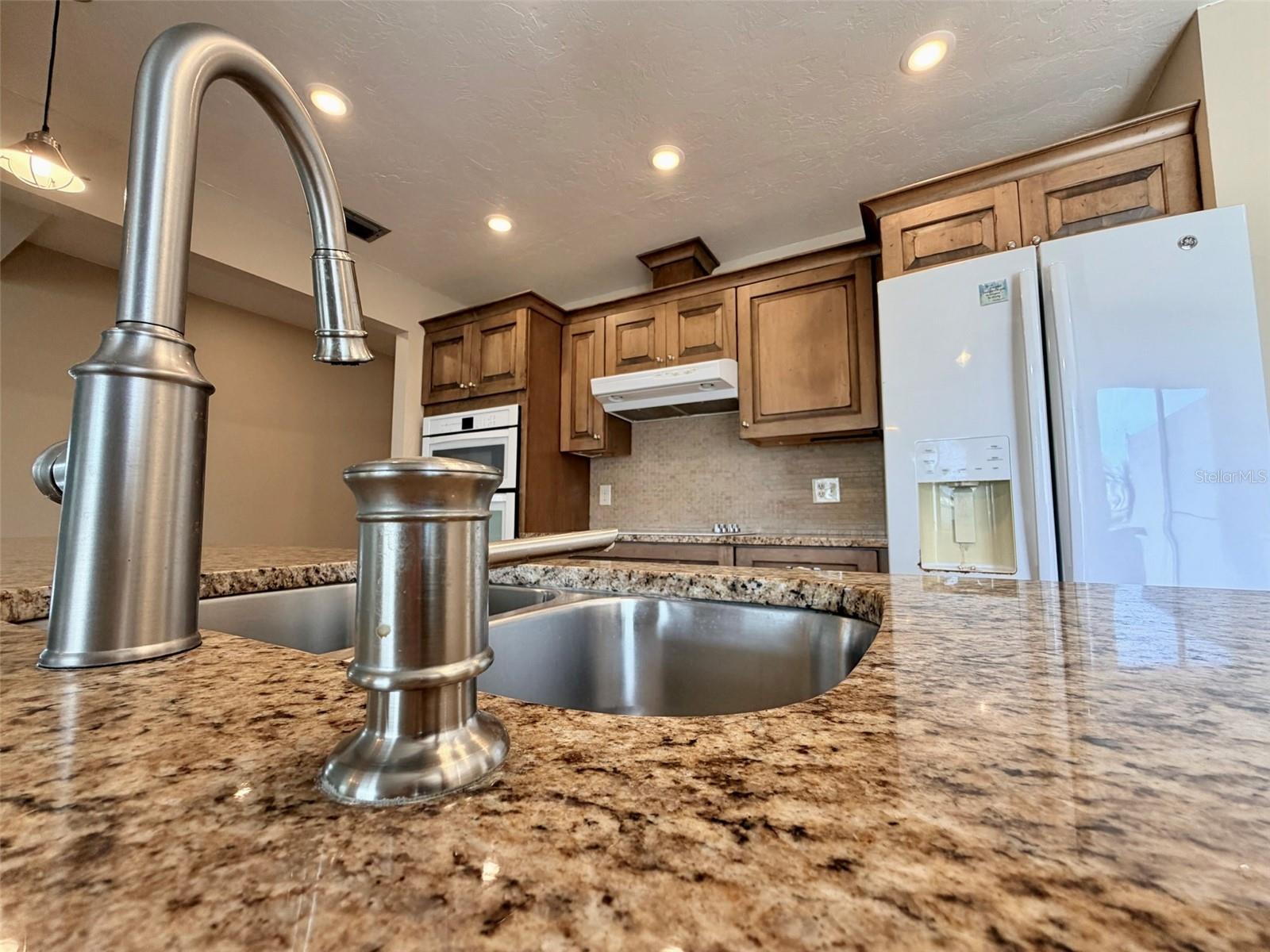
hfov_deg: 102.1
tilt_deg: +4.2
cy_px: 476
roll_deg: +0.1
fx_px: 514
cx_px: 635
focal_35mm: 14
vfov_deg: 85.7
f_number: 2.2
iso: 125
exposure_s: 1/120
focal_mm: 2.22
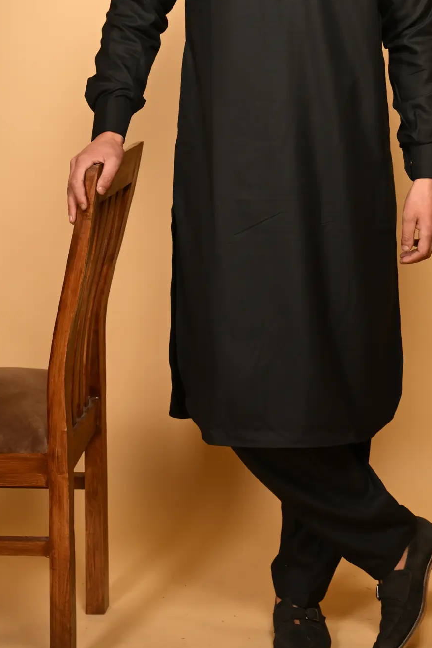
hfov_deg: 15.6
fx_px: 1566
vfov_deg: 23.1
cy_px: 144
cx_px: 310
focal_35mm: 87
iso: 160
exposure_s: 1/200
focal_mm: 45
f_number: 6.3
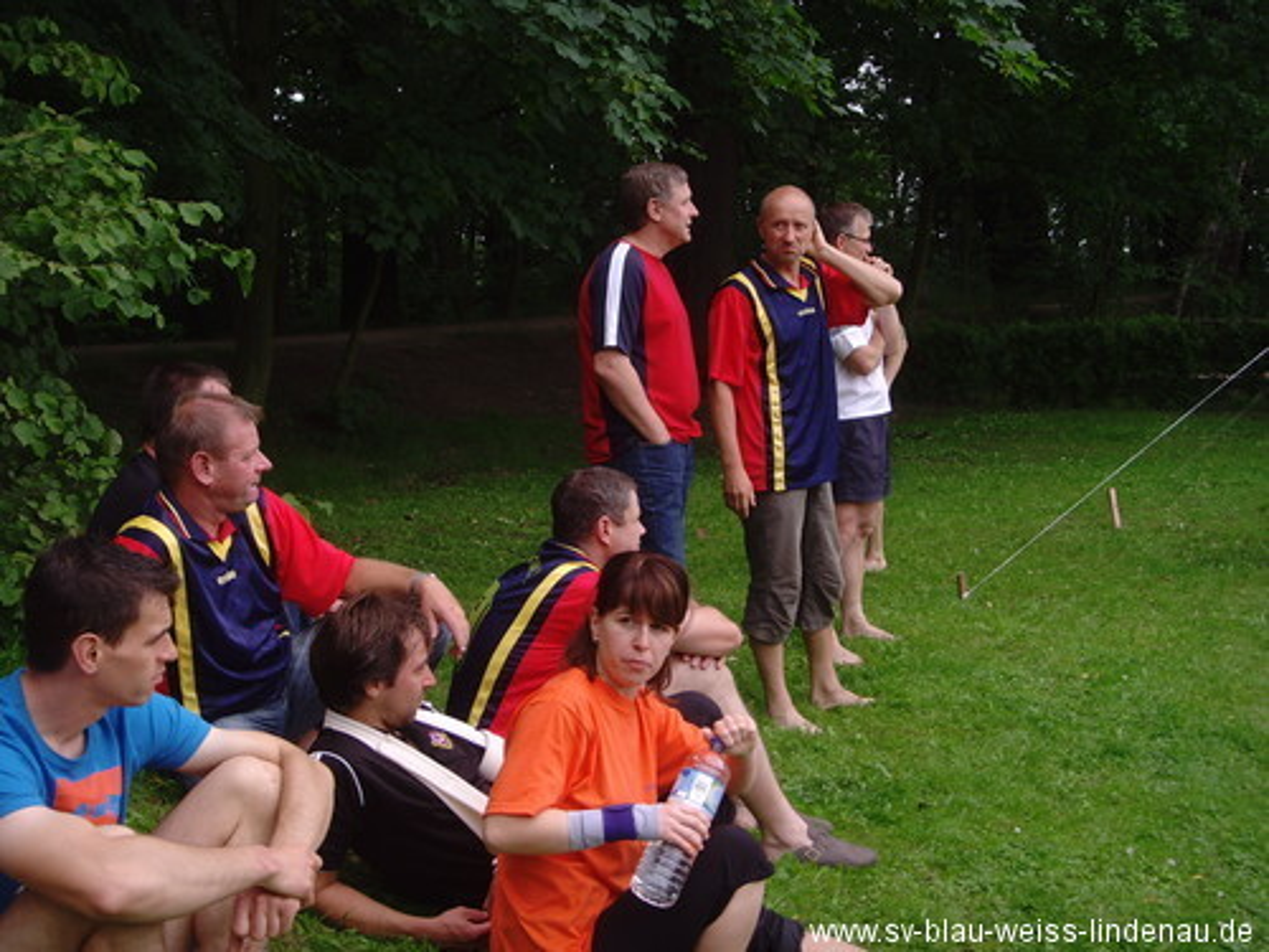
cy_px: 476
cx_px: 634
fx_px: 2200
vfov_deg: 24.4
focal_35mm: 60
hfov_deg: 32.2
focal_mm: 10.2
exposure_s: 1/180
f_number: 3.9
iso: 80
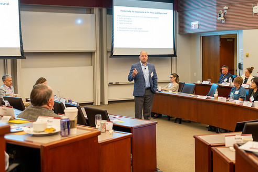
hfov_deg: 38.2
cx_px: 143
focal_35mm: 52
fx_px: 373
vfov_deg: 25.9
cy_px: 73
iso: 1250
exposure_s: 1/80
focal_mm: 44
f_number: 4
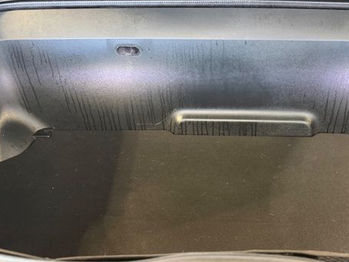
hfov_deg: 52.9
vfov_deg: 41.8
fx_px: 343
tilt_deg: -42.1
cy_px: 141
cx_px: 233
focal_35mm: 34
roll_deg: -0.5
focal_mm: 6.76
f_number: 1.78
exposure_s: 1/40
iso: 800
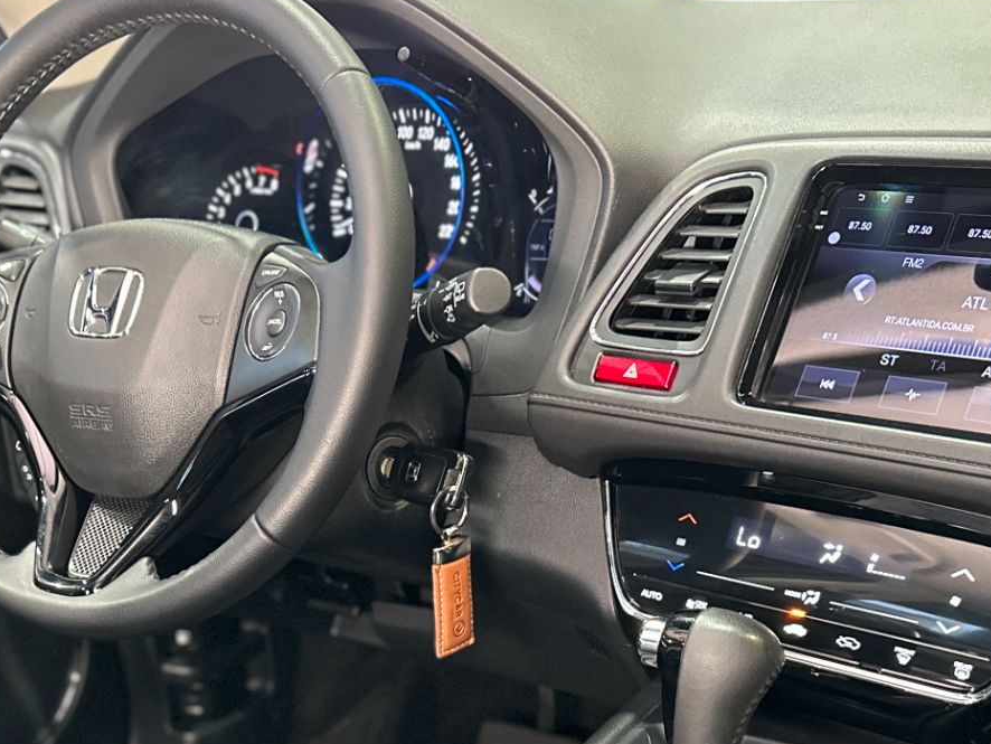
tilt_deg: -28.0
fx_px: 1489
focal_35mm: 52
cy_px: 707
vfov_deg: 26.8
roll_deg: +4.4
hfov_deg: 36.4
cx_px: 328
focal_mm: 6.86
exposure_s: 1/40
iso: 800
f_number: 1.78
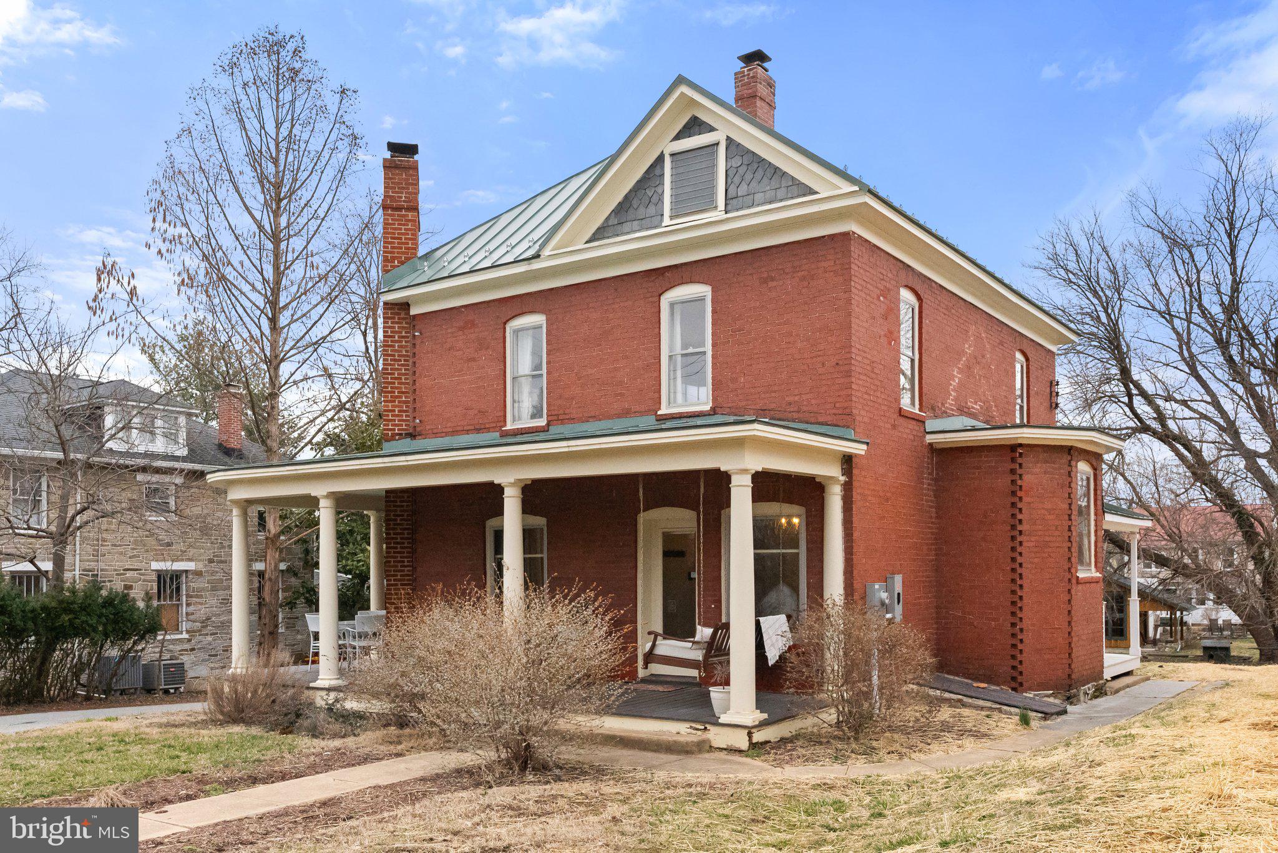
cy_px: 426
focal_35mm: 29
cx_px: 639
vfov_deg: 45.0
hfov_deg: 63.6
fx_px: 1030
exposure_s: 1/3200
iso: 12800
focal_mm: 29
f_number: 8
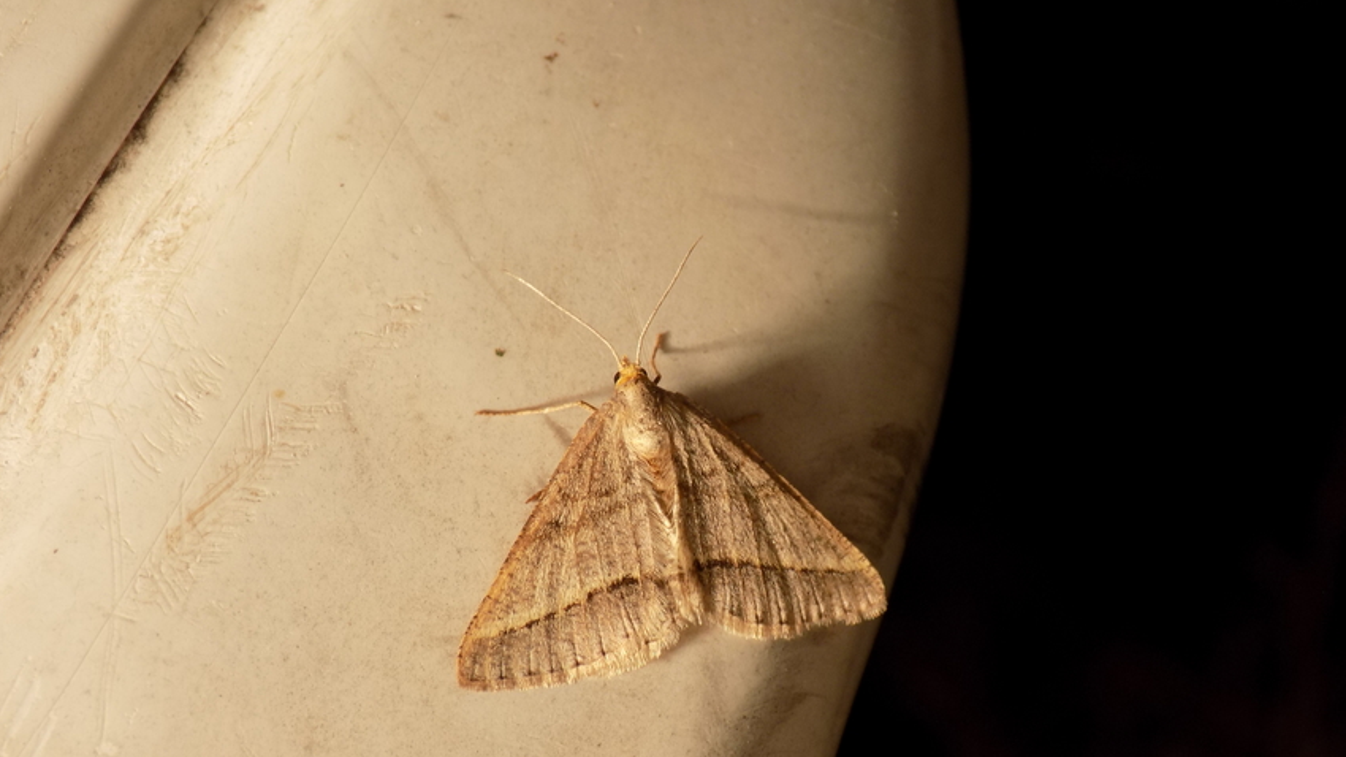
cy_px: 453
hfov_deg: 16.6
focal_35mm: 129
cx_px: 672
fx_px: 4604
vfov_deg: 9.4
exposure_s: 1/30
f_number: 4.8
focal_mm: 20.9
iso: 80
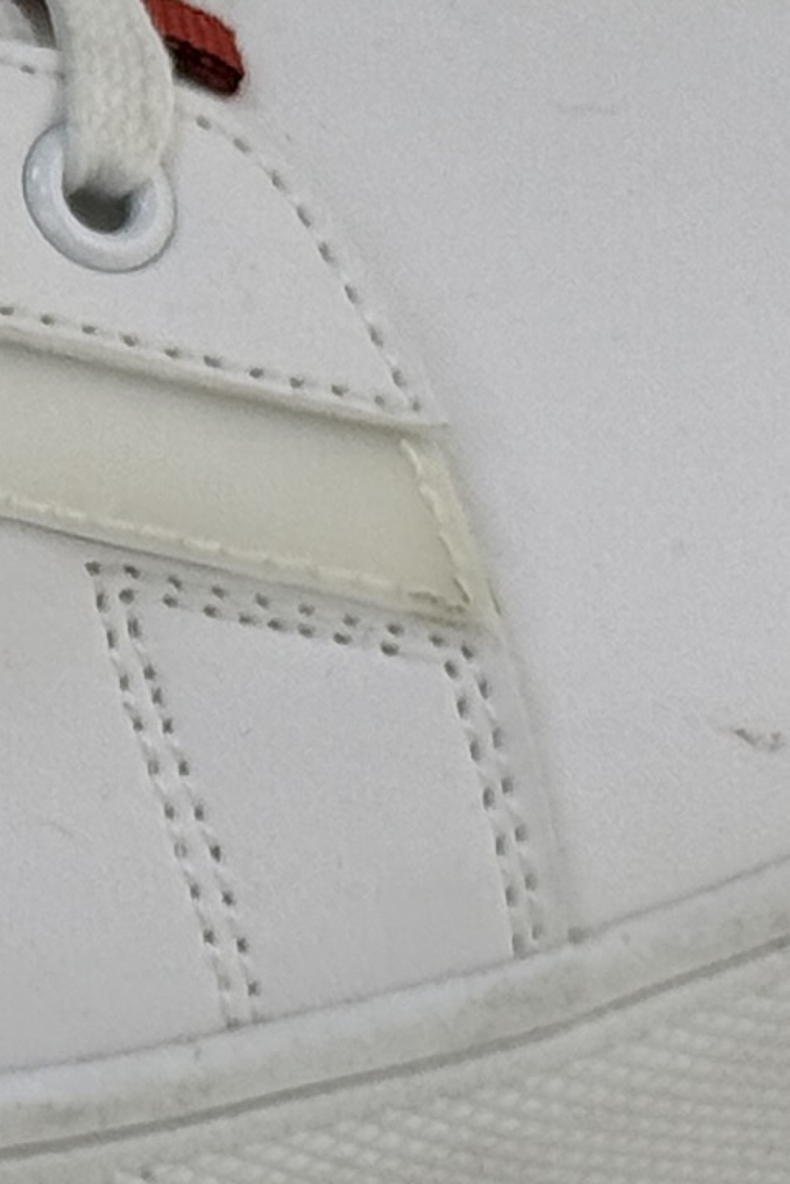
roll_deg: +0.9
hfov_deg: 4.8
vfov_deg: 7.4
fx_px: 9179
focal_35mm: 279
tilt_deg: -29.5
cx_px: -1010
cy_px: 158
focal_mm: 6.76
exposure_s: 1/135
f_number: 1.78
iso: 50
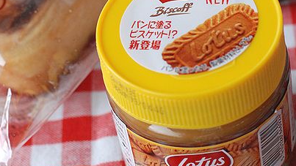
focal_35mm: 119
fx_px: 934
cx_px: 148
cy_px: 55
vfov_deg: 10.2
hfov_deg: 18.0
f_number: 6.3
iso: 1250
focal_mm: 50
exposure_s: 1/160
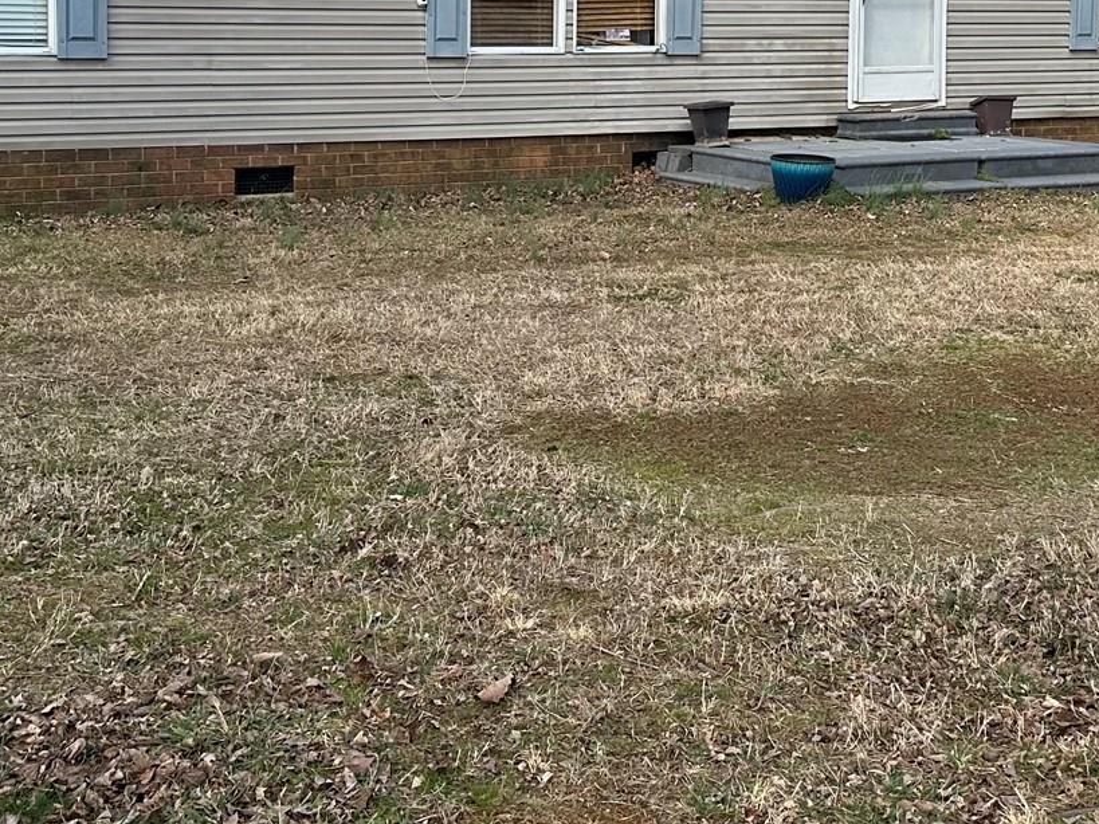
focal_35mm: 60
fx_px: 1905
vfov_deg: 24.0
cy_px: 138
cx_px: 633
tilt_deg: -4.0
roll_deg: -0.6
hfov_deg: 32.1
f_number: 1.78
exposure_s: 1/3155
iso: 80
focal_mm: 6.86
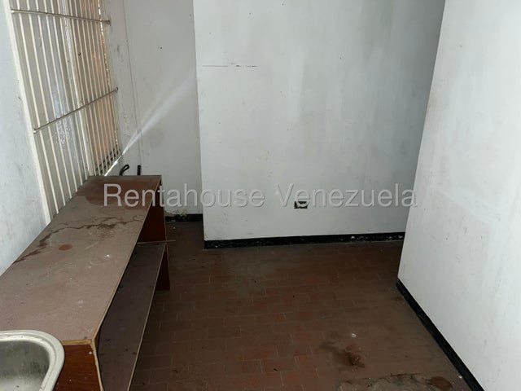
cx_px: 260
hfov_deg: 67.3
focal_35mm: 26
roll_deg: -0.8
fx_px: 391
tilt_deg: -22.3
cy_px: 196
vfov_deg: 53.1
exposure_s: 1/13
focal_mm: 5.1
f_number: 1.6
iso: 40
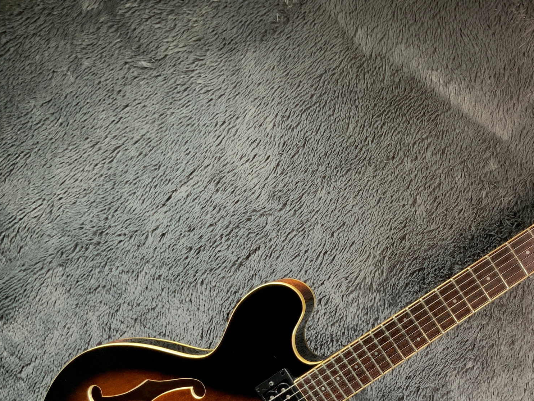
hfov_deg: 37.0
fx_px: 771
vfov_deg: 28.3
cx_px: 415
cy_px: 342
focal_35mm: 50
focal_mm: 3
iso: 64
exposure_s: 1/120
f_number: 1.8
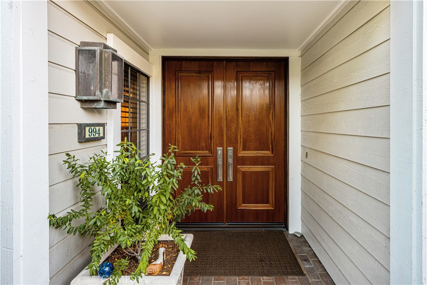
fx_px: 196
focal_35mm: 16
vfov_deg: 72.0
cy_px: 142
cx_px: 214
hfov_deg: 95.0
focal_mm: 16.5
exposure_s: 1/13
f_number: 8
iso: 100
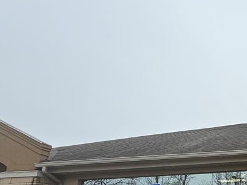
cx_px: 267
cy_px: 169
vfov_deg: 37.8
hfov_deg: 42.4
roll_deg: +2.2
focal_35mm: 35
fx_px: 250
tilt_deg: +13.7
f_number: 2.2
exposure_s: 1/942
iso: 50
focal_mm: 2.22
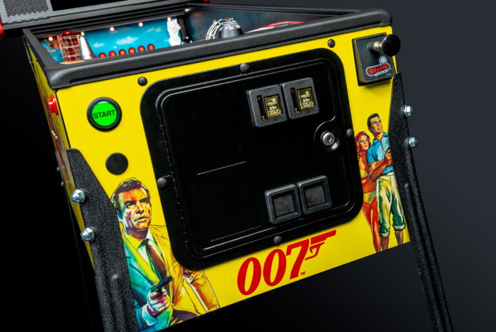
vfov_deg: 33.4
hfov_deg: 48.4
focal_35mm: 40
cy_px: 166
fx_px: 551
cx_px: 248
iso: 200
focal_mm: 40
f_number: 10
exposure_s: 1/160
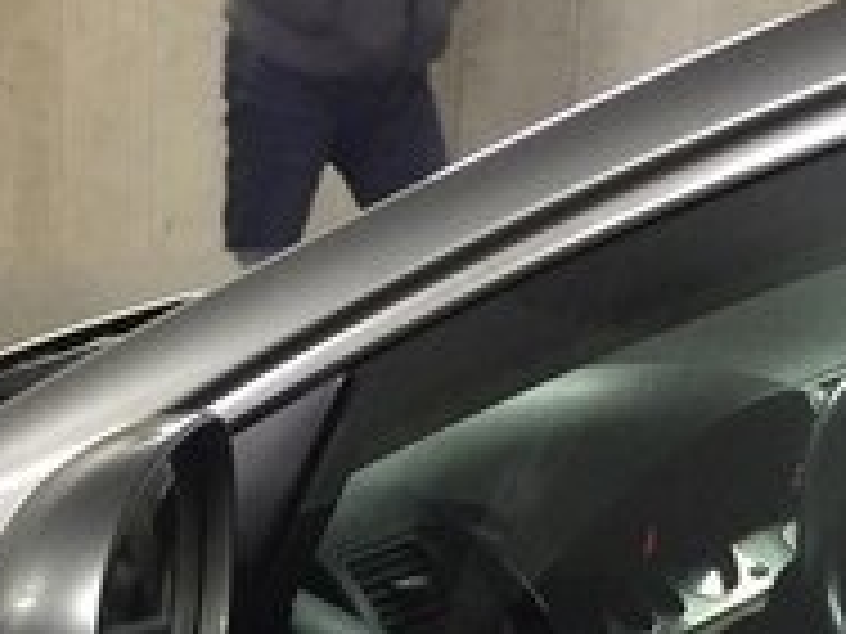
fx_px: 2493
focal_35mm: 102
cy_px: 1000
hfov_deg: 19.2
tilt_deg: -24.9
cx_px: 346
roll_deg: -1.3
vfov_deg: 13.5
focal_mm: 4.15
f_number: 2.2
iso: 125
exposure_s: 1/17
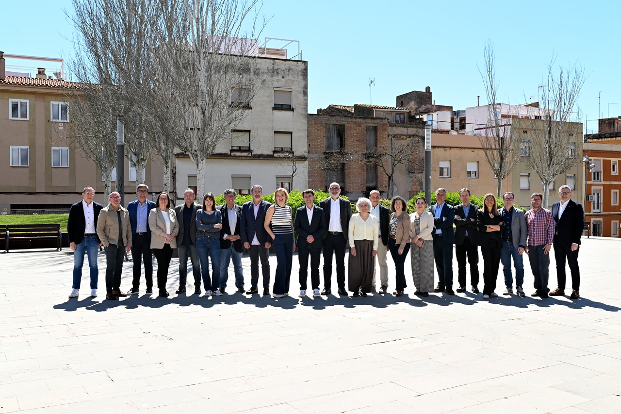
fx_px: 604
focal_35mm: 35
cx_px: 310
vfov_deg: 37.8
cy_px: 207
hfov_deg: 54.4
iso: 100
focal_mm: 35
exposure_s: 1/200
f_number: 7.1
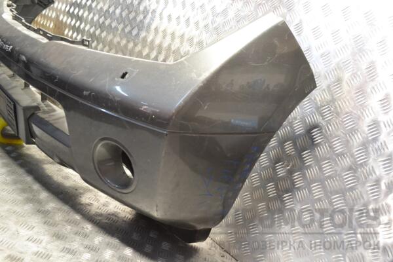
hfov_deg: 57.2
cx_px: 196
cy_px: 131
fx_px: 360
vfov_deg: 40.0
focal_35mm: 33
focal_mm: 22
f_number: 6.3
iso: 3200
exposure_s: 1/160
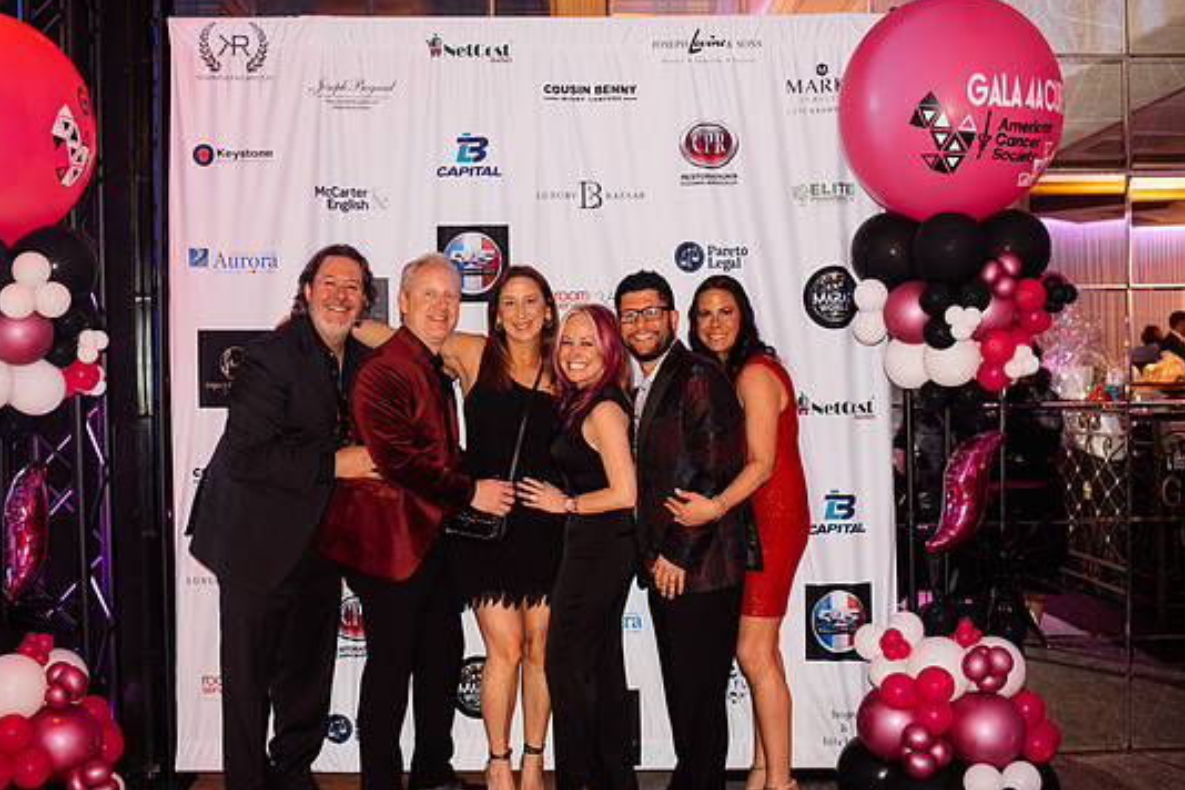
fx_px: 1251
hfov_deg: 50.7
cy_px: 385
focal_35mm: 38
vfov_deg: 35.1
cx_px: 590
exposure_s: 1/200
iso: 2500
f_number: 2.5
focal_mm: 35
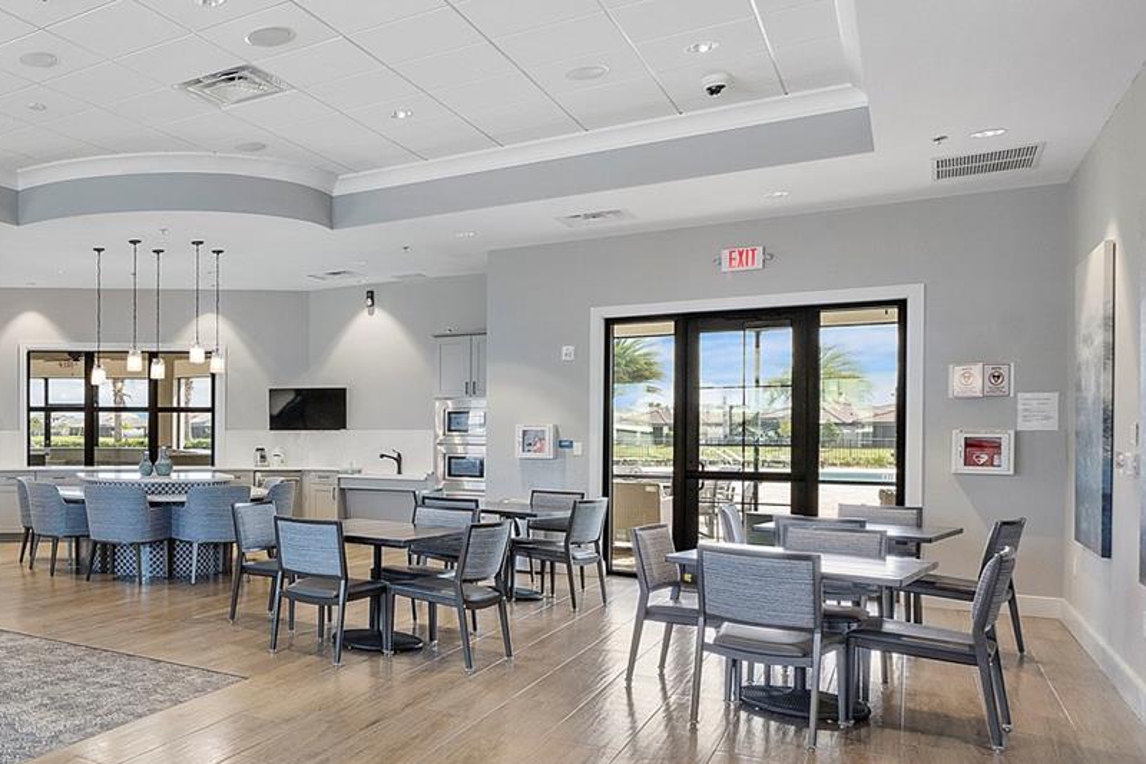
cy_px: 443
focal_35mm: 30
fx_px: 955
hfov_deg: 53.4
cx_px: 93
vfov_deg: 43.5
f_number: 11
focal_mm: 10
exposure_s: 1/10
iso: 160
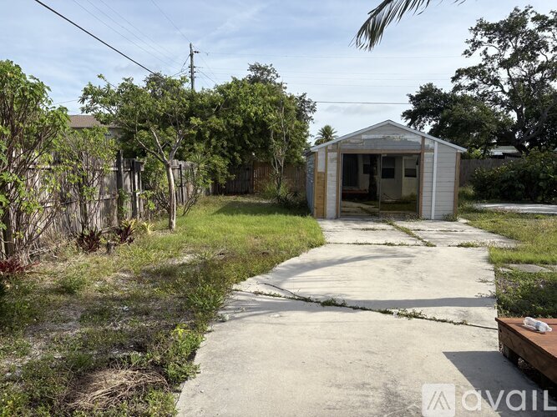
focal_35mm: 26
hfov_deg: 67.3
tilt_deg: -5.6
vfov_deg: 53.0
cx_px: 278
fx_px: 418
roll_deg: +0.1
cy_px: 208
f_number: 1.6
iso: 50
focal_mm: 5.96
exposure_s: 1/3125
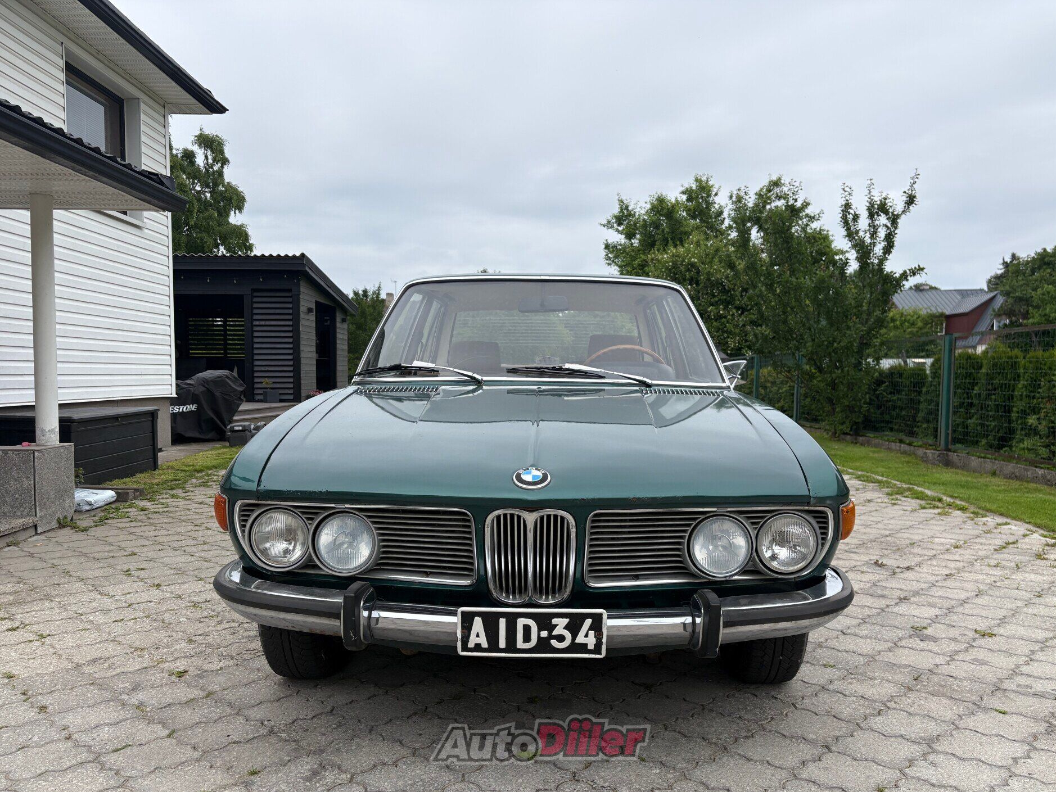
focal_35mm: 27
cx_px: 539
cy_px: 410
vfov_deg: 51.4
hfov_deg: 65.3
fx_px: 824
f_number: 1.6
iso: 50
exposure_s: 1/920
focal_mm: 5.96
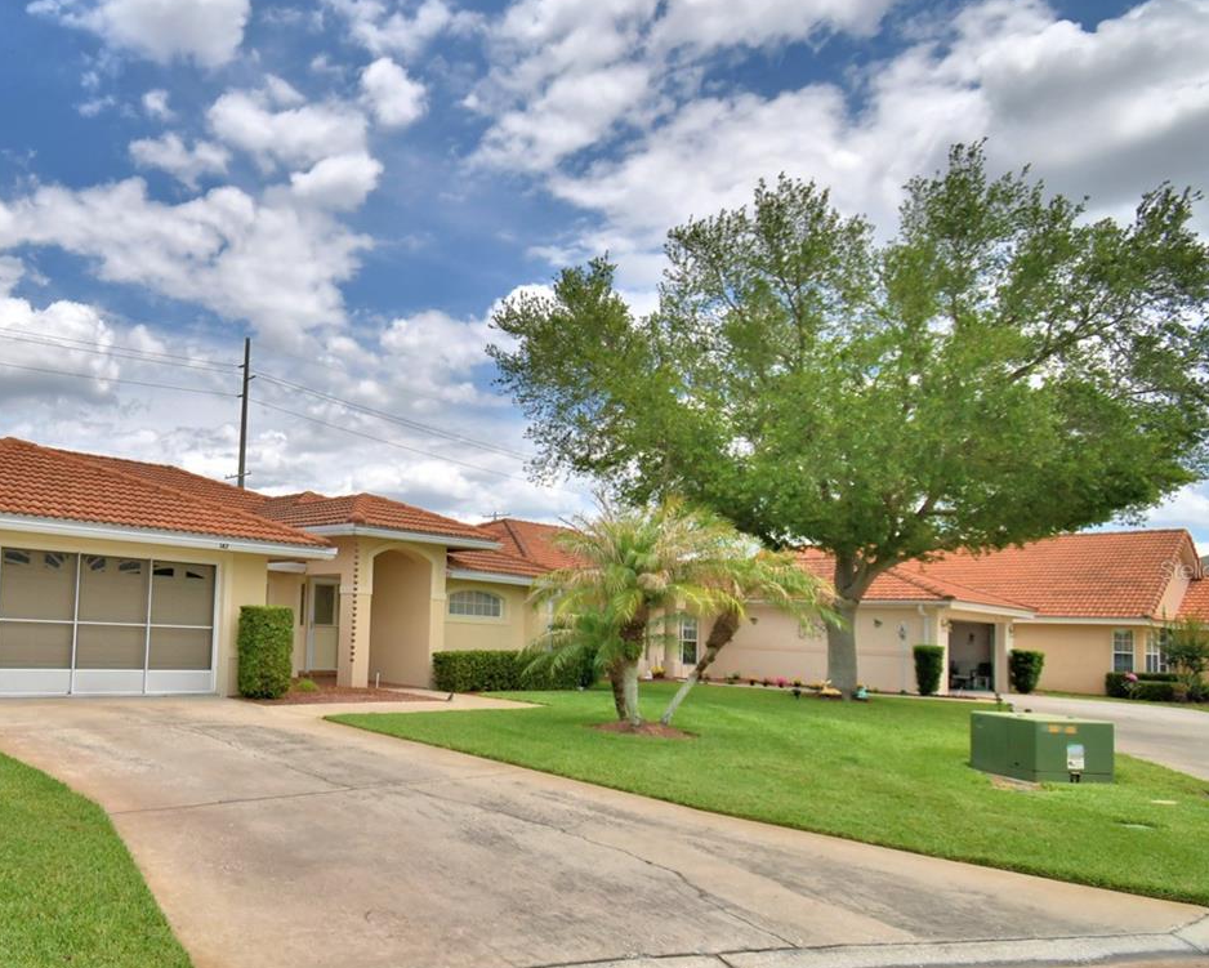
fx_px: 859
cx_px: 244
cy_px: 570
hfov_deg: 64.2
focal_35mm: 24
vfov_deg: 58.4
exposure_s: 1/1600
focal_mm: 10
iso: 100
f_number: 4.5
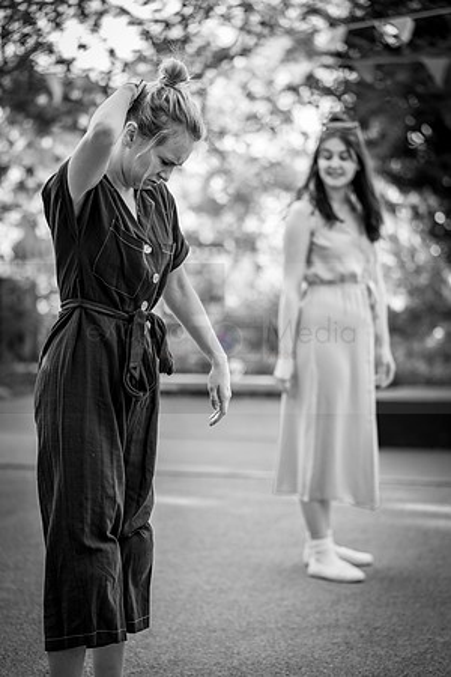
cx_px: 226
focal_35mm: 96
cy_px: 338
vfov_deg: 21.2
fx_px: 1804
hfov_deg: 14.3
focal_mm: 96
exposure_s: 1/100
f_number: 2.8
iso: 125
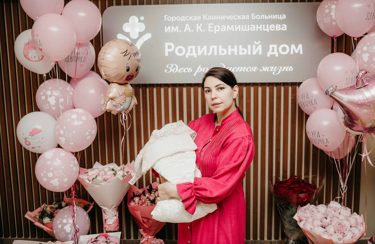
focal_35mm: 33
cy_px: 109
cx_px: 203
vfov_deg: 39.7
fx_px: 338
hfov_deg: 58.0
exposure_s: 1/160
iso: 200
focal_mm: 30
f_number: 4
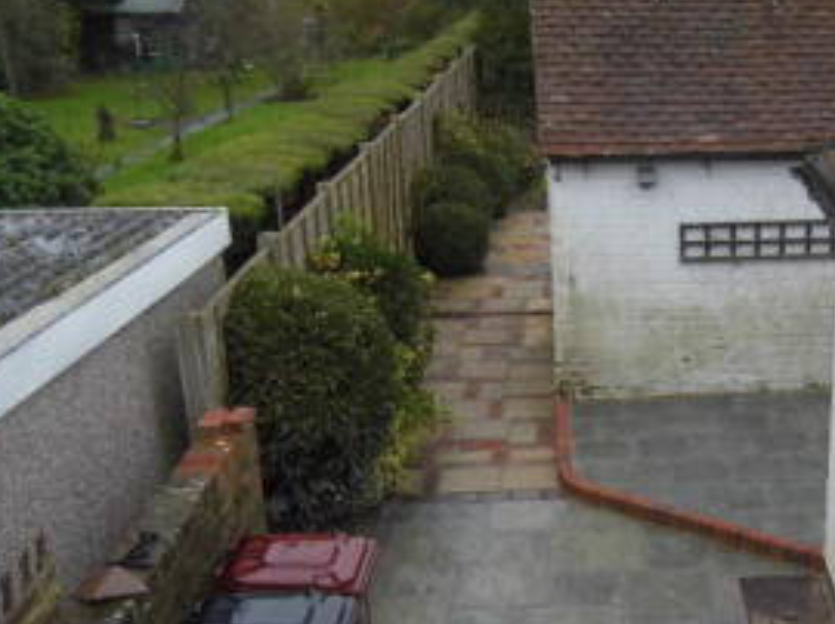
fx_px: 1301
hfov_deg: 34.9
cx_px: 611
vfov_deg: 26.6
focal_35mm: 54
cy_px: 487
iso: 100
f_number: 3
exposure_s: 1/80
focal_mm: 4.5
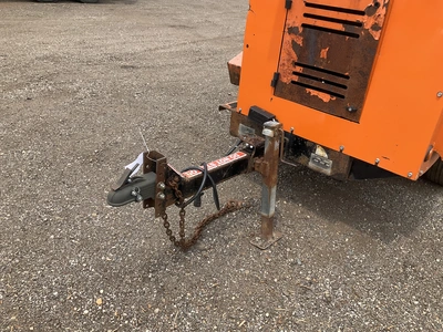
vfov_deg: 48.2
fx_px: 371
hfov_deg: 61.7
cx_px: 222
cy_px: 166
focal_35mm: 29
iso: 25
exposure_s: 1/1035
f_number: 1.8
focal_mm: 3
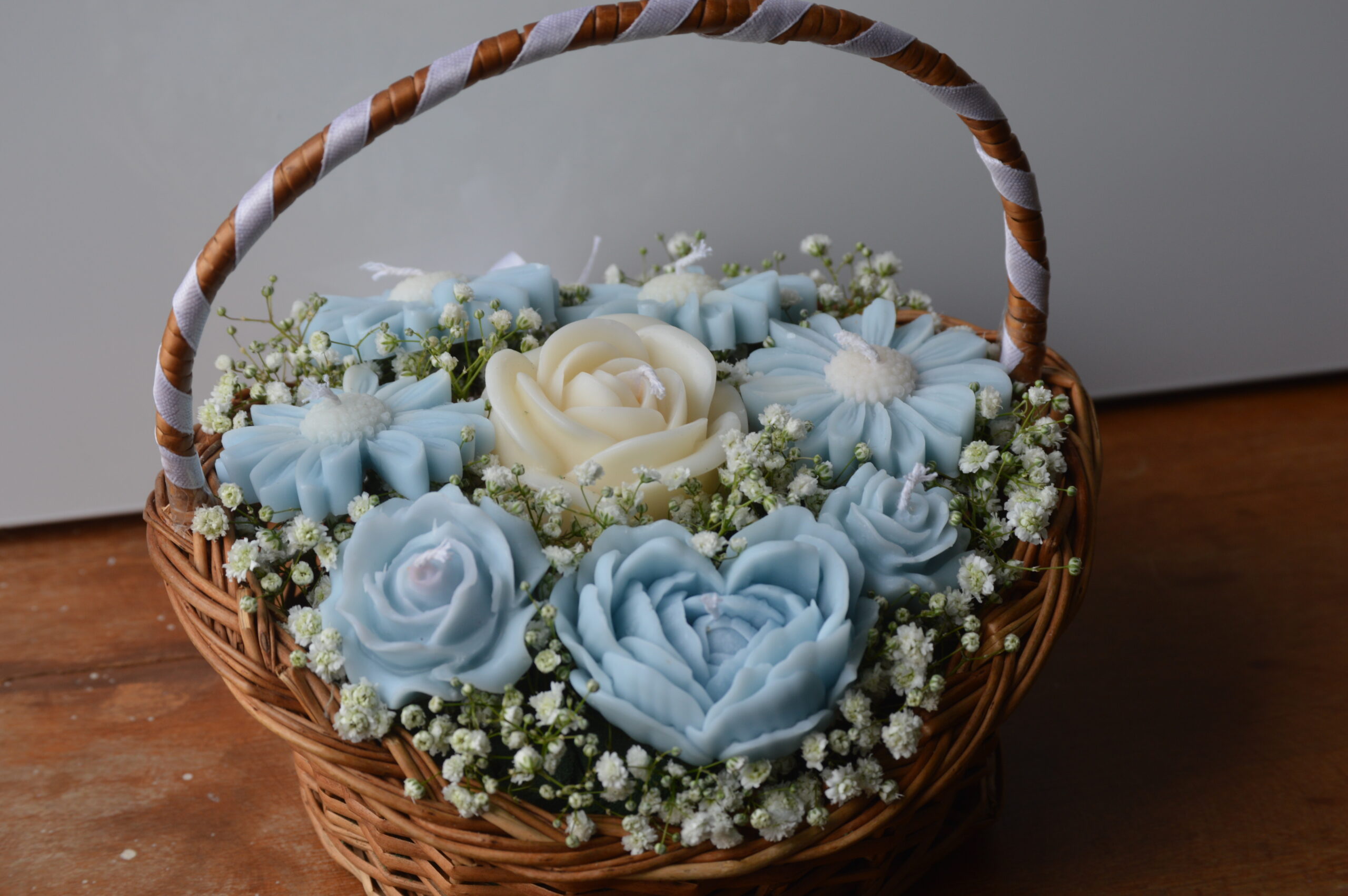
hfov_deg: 24.6
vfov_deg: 16.5
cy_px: 448
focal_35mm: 82
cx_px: 674
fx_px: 3086
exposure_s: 1/125
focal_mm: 55
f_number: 5.6
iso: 200
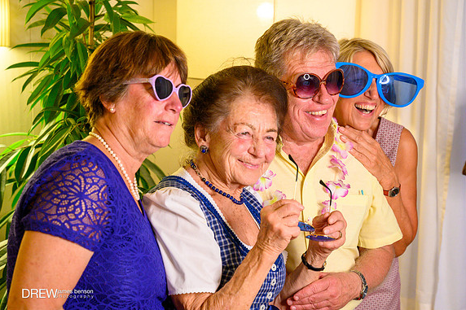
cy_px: 156
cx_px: 234
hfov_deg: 28.5
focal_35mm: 71
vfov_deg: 19.2
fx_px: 919
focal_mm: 70
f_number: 5
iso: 2500
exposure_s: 1/160
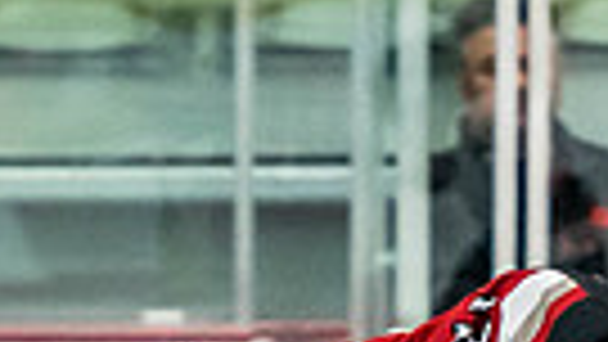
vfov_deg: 1.1
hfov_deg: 2.0
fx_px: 17286
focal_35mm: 1072
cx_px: 501
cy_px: 936
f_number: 2.8
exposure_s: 1/640
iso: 2200
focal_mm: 145
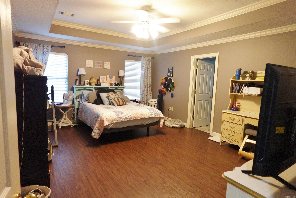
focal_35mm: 20
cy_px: 99
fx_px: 164
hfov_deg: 84.0
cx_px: 148
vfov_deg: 61.9
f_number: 2
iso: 1600
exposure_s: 1/80
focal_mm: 7.6
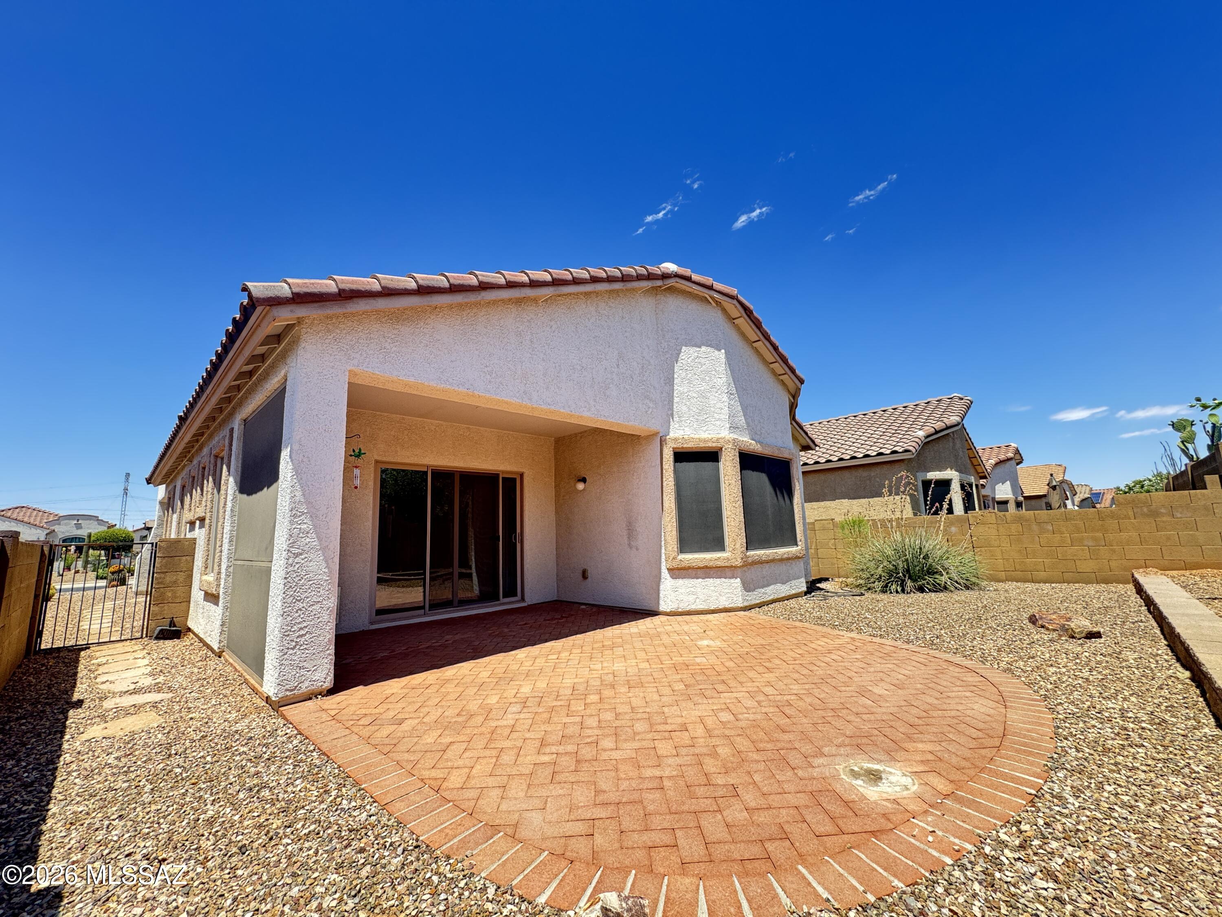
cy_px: 458
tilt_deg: +8.8
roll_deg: +2.2
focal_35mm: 14
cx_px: 611
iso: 40
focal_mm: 2.22
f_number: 2.2
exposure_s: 1/303
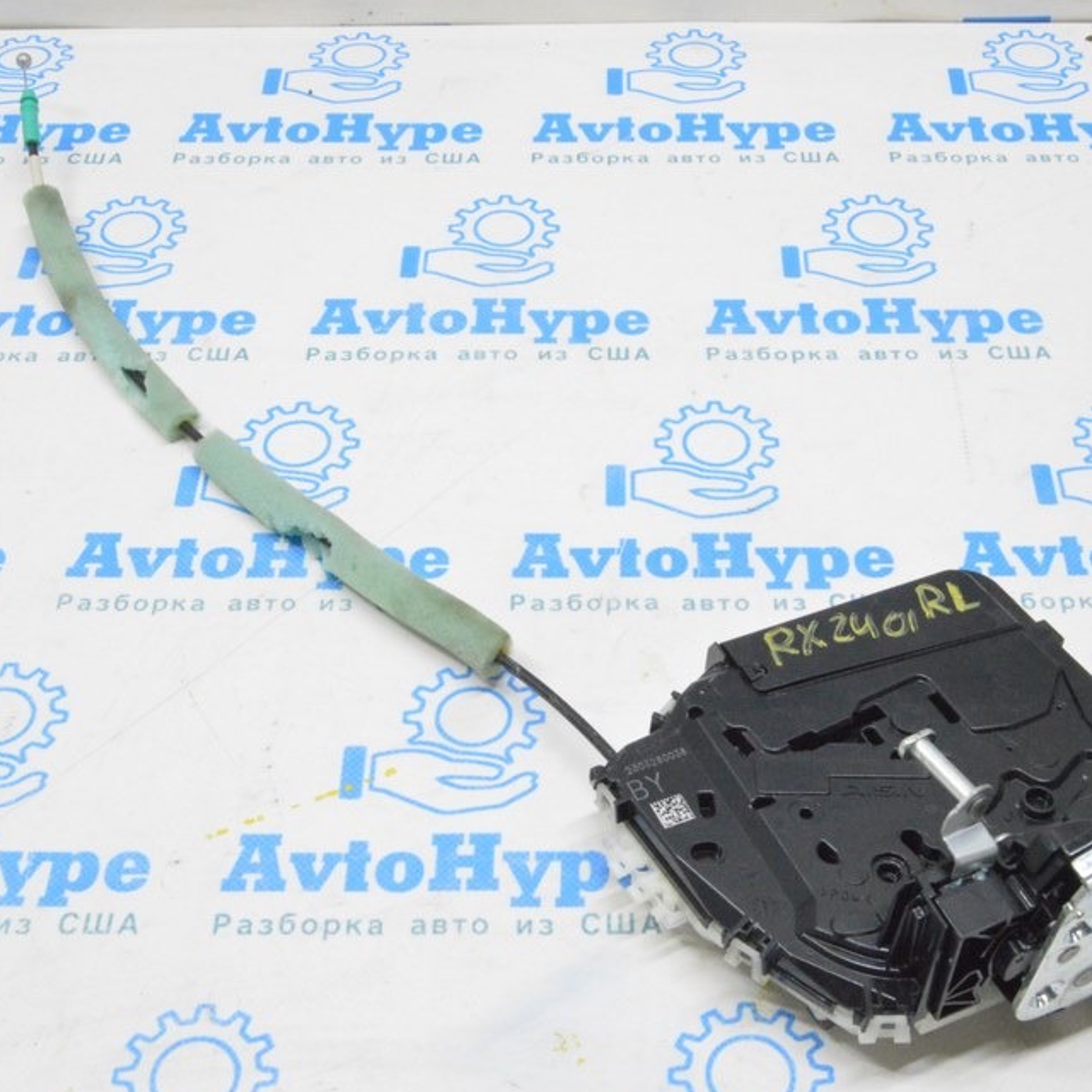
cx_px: 602
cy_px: 552
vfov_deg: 32.2
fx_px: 1892
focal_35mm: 53
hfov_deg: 32.2
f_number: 20
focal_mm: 26
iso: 6400
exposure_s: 1/20
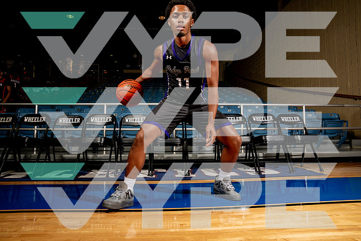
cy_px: 120
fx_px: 241
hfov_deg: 73.7
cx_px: 180
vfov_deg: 53.2
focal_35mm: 24
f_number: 7.1
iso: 250
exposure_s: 1/125
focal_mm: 24
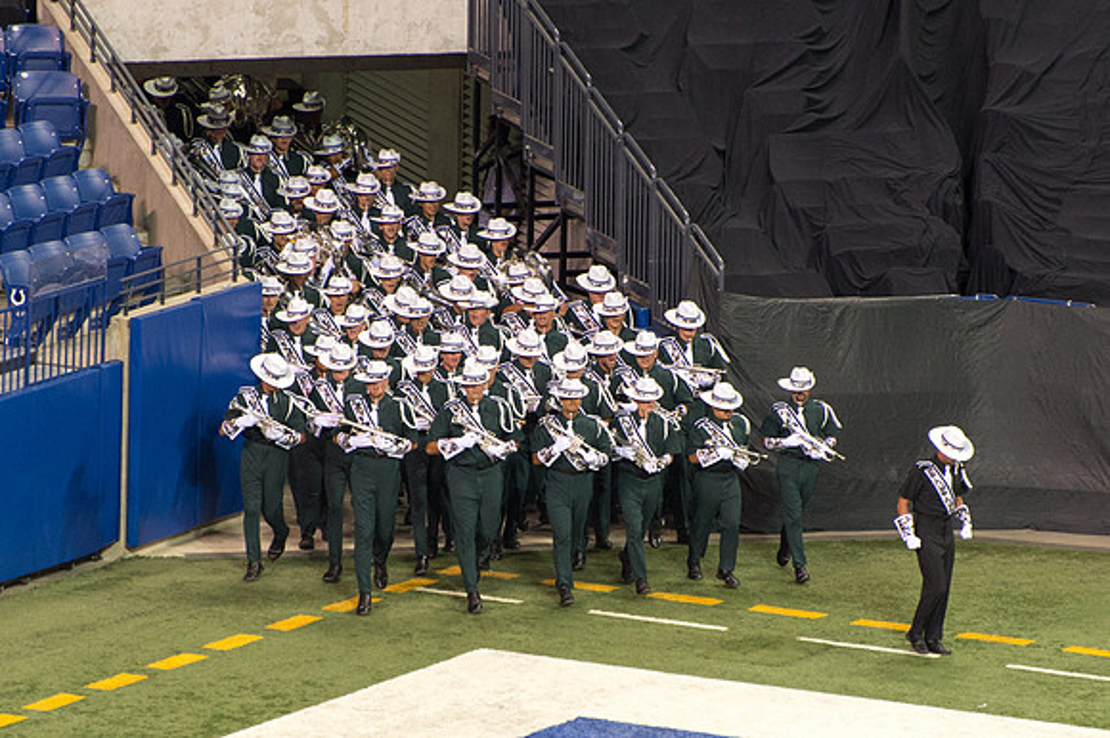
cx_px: 578
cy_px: 457
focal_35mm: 525
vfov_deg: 2.6
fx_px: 16190
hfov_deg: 3.9
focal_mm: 300
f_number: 5.6
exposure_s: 1/320
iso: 2500
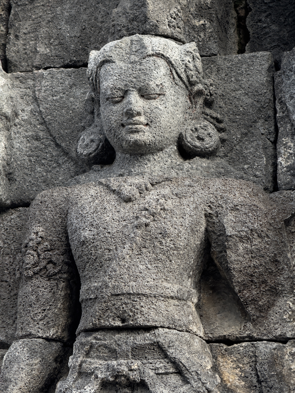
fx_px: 1364
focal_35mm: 120
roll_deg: -1.8
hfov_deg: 12.3
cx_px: 148
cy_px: 196
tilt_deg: +19.7
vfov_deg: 16.4
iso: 50
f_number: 2.8
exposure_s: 1/102
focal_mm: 15.66
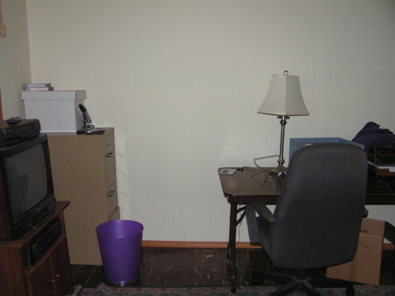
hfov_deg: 49.0
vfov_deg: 37.7
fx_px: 434
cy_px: 148
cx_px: 198
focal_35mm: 38
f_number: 2.8
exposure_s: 1/40
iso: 200
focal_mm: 6.3
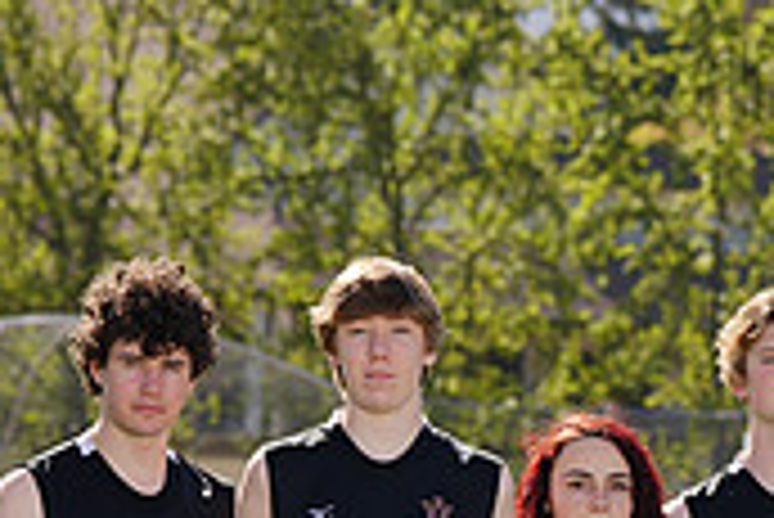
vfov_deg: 3.1
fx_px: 9554
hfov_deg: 4.6
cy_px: 827
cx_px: 590
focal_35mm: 444
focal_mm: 132
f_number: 6.3
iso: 64
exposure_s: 1/200
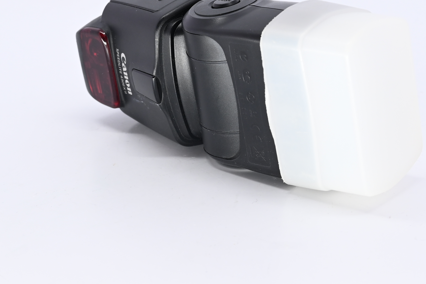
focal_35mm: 115
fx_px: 1361
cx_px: 235
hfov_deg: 17.8
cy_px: 71
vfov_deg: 11.9
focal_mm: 50
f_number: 9
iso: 500
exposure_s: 1/160
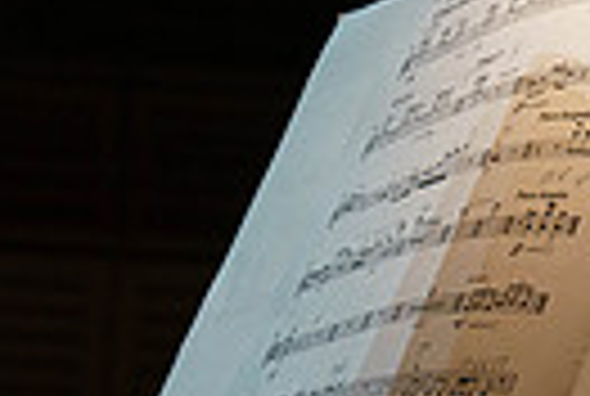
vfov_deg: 4.8
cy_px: 16
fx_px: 4714
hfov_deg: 7.1
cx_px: 640
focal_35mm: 287
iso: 2500
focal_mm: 65
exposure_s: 1/200
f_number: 9
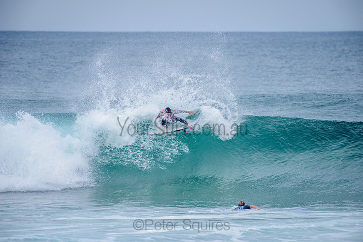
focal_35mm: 500
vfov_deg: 2.8
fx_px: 5043
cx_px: 182
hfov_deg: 4.1
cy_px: 121
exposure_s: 1/2000
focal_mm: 500
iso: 280
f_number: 5.6
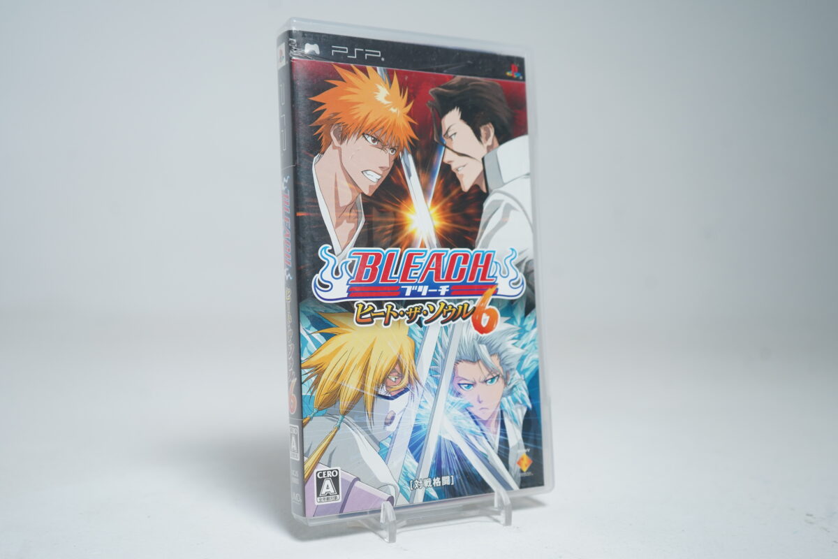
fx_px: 884
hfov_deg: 50.7
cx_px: 419
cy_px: 280
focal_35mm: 38
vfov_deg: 35.1
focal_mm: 38
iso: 640
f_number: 5
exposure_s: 1/40
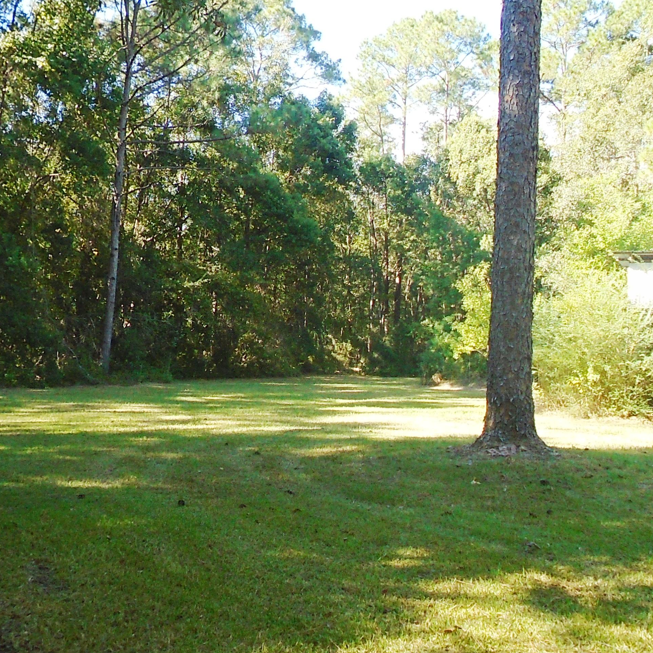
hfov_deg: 44.9
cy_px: 327
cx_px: 315
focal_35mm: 37
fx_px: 790
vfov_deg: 44.9
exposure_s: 1/500
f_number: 3.5
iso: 400
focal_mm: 5.5
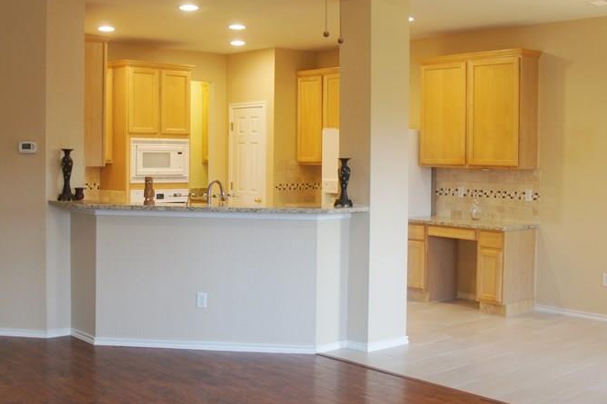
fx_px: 789
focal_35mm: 47
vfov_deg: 28.7
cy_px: 175
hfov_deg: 42.0
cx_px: 261
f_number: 3.5
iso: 250
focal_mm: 19
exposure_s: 1/30
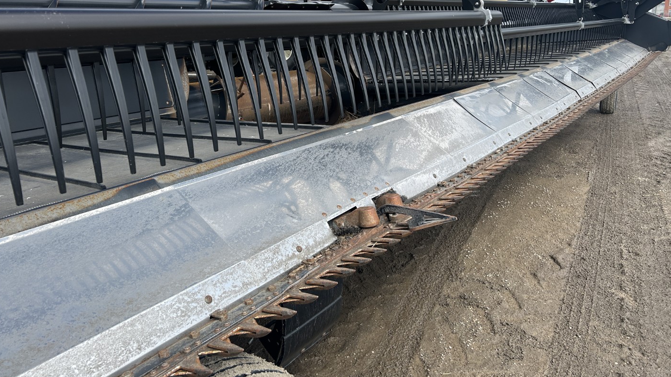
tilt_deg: -12.5
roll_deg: +2.8
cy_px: 143
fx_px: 516
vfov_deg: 39.9
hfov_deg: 66.1
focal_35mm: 29
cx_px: 330
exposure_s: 1/1751
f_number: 1.5
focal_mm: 5.7
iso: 50
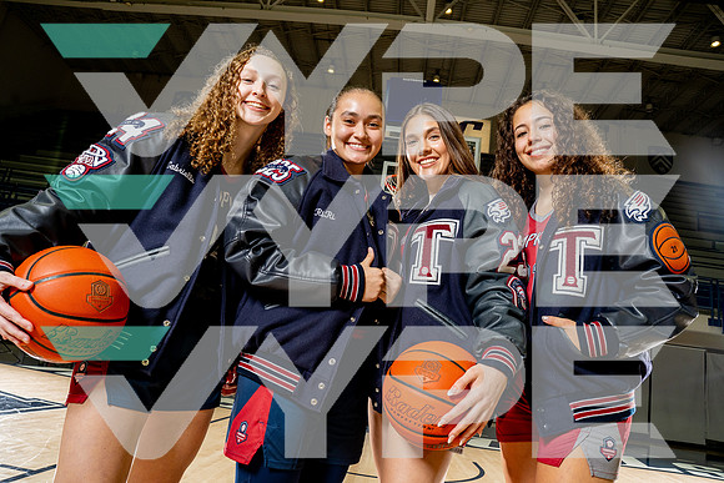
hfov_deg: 73.7
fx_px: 483
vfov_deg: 53.2
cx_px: 362
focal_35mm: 24
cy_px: 242
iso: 640
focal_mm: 24
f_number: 8
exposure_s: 1/250
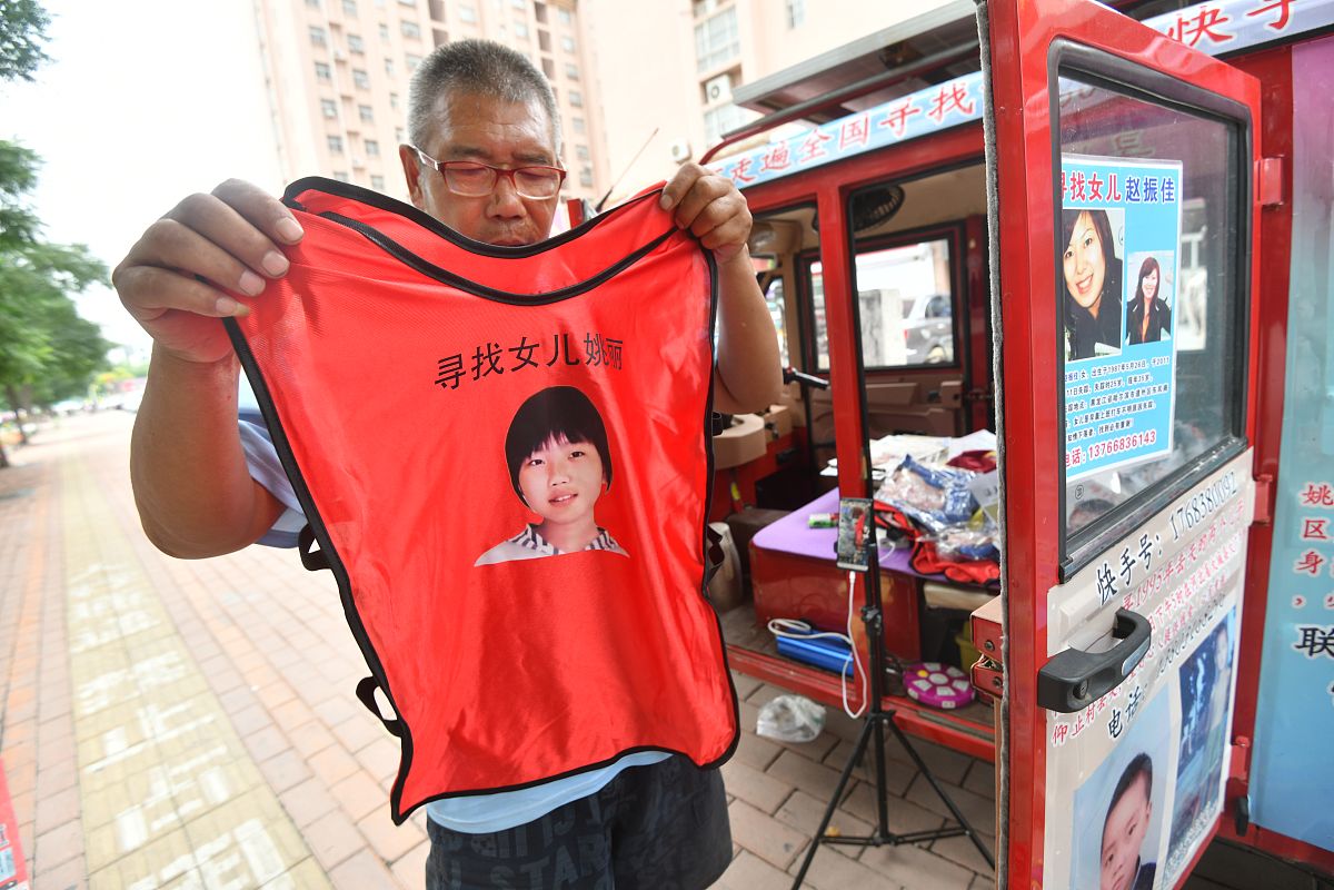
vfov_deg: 70.4
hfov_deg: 93.3
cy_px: 445
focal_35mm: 17
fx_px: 630
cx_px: 667
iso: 200
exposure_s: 1/160
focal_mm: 17
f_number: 5
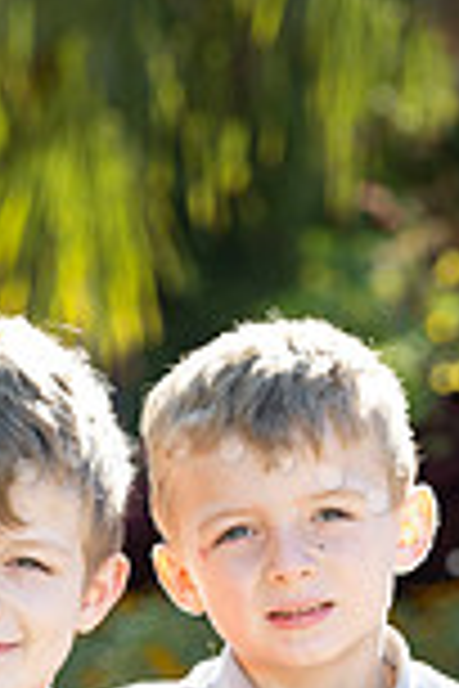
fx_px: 6770
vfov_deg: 5.8
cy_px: 850
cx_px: 171
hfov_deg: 3.9
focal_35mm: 354
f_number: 5.6
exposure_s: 1/200
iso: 400
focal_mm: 120
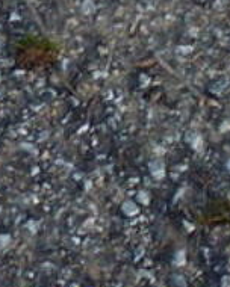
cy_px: -496
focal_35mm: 206
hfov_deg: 6.7
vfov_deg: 8.3
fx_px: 1753
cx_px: -499
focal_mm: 5.2
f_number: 3.3
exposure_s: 1/30
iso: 160
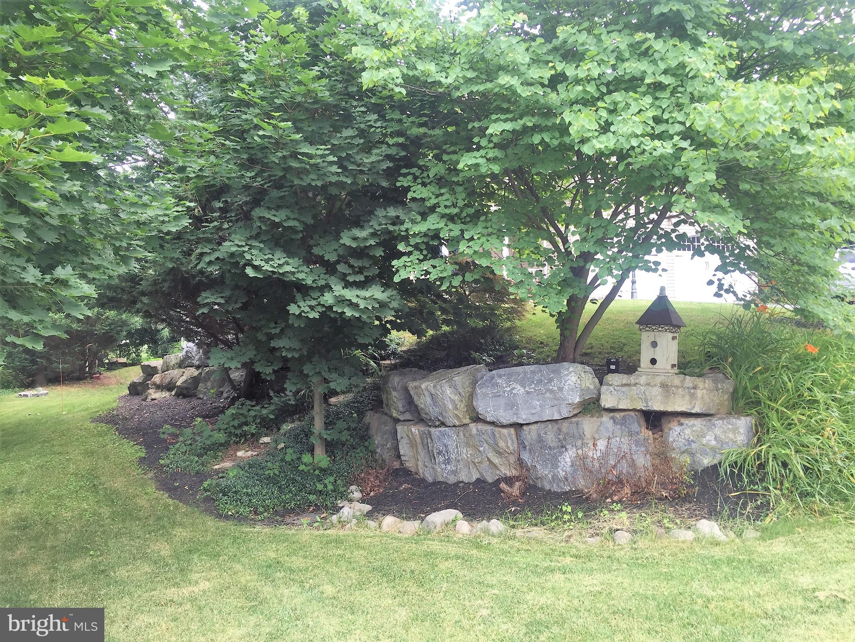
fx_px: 716
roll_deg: +0.4
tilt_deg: +1.9
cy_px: 321
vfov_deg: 48.2
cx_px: 428
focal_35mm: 29
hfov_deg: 61.7
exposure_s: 1/169
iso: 32
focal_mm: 4.15
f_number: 2.2
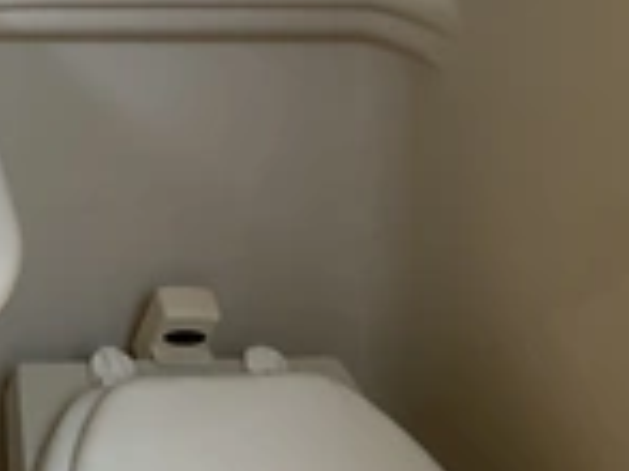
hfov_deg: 22.5
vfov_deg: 18.2
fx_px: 1434
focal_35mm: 79
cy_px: 9
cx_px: -158
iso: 32
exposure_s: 1/122
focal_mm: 3
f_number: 1.8
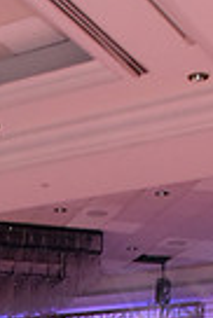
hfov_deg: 10.3
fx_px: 1168
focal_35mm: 132
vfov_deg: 13.8
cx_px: -39
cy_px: 578
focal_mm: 31
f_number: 5.6
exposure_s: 1/320
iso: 2500
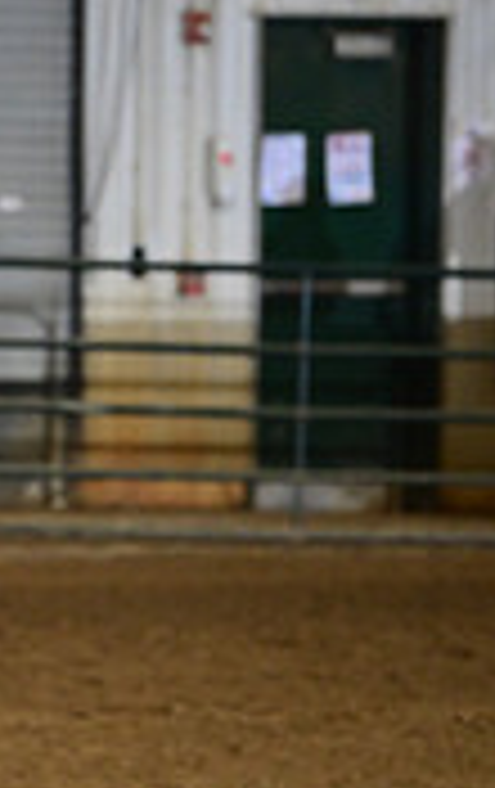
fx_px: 14489
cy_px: 430
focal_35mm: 674
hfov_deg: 1.9
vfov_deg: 3.1
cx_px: -788
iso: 2500
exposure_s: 1/200
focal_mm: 200
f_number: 4
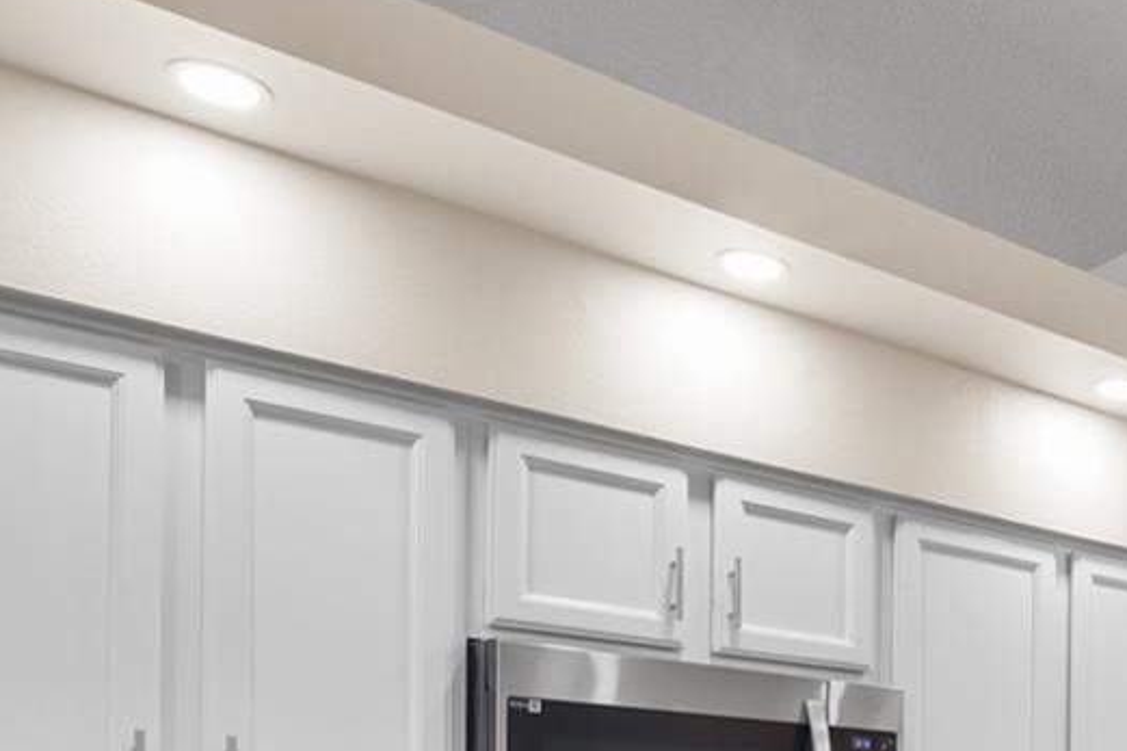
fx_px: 1346
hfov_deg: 37.8
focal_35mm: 43
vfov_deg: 27.7
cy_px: 883
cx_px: 1244
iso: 200
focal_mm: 14
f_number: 8
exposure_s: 1/60
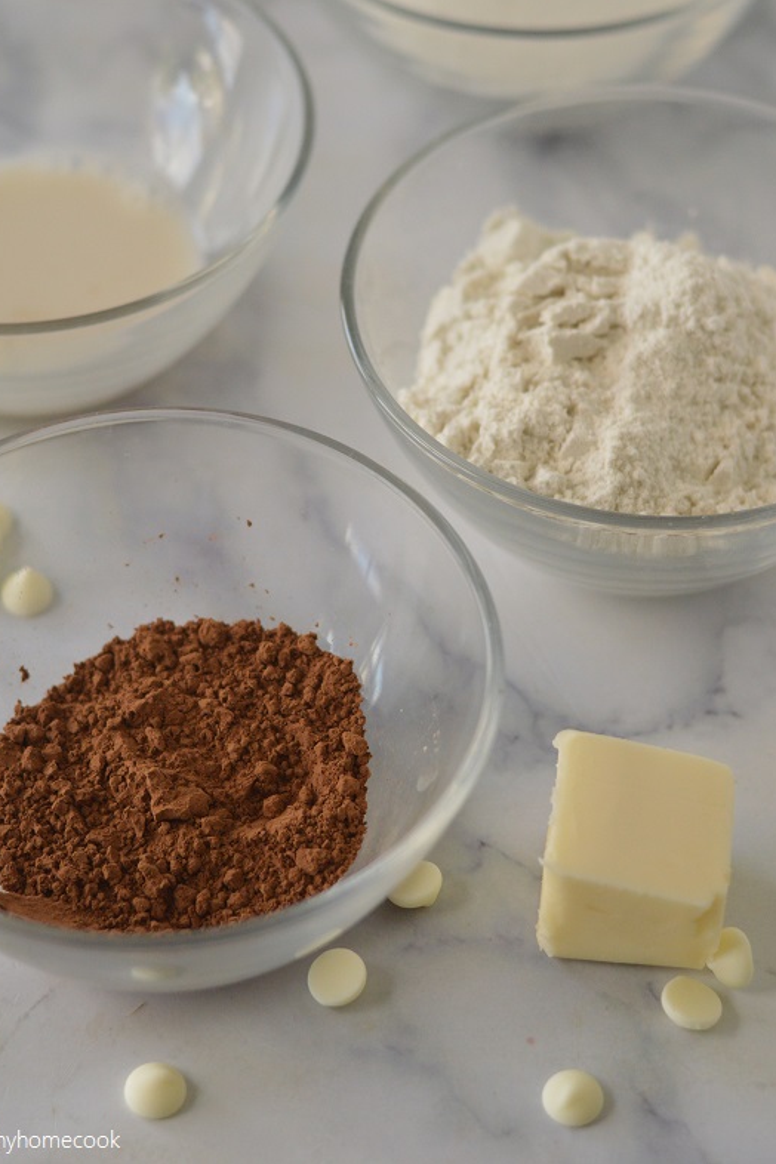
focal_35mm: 86
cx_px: 352
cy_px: 499
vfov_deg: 23.6
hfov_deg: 15.9
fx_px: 2780
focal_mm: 50
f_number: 2.8
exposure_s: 1/500
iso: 1000
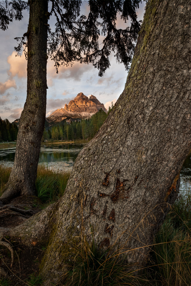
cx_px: 96
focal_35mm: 20
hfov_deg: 61.9
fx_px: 159
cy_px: 143
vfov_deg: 84.0
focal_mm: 20
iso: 100
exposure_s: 1/25
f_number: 11
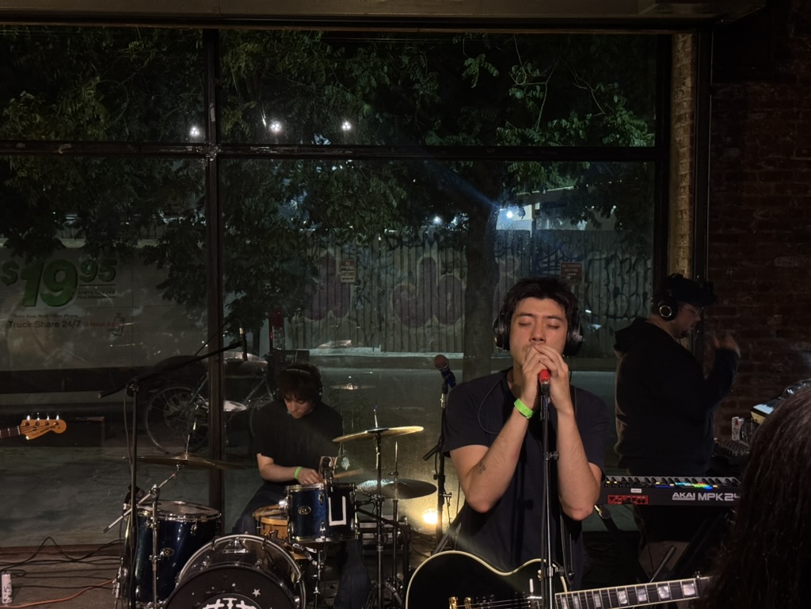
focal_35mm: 48
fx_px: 1125
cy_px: 304
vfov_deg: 30.3
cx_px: 406
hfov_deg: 39.7
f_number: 1.78
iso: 400
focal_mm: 6.76
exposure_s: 1/40
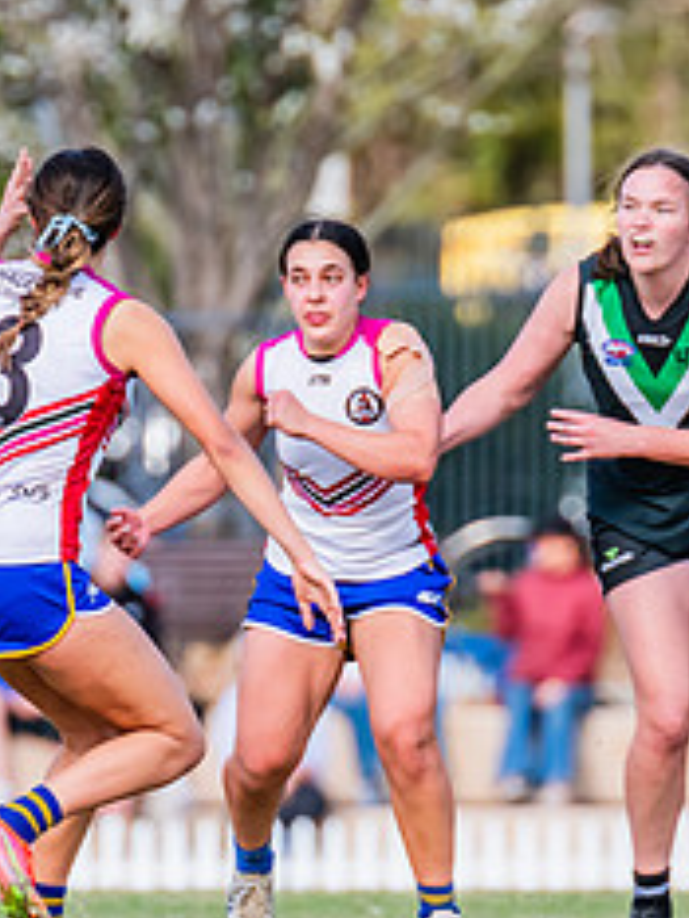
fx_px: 34575
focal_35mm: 1304
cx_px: 118
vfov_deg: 1.5
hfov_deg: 1.1
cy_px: 495
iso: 800
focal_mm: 420
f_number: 6.3
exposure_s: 1/1600
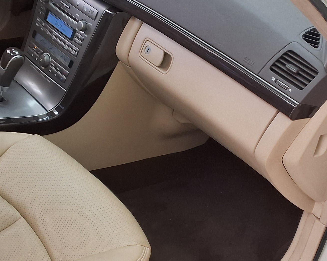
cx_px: 236
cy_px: 152
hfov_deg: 27.6
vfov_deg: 22.5
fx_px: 658
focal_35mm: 68
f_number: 1.9
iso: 50
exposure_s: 1/120
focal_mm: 2.91
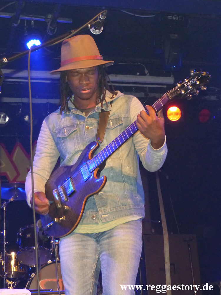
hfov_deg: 34.3
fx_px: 358
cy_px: 148
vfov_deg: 44.8
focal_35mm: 42
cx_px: 110
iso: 400
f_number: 2.8
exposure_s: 1/60
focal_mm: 7.6
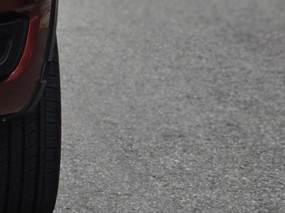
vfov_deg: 4.9
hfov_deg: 6.5
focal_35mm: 299
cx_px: -259
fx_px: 2461
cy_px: -190
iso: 50
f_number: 2.4
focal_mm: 7.9
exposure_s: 1/303
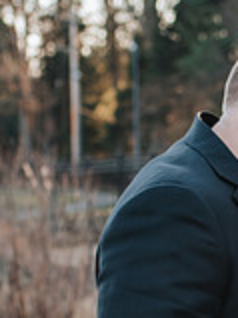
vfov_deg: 13.7
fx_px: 1313
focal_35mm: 143
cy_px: 266
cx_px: 275
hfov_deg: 10.2
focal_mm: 35
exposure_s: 1/500
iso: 400
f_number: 2.8
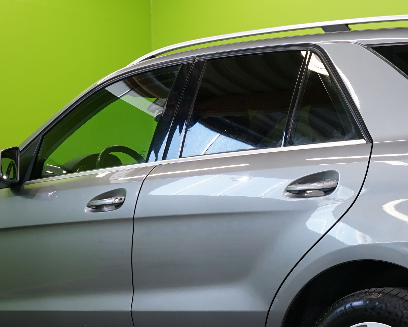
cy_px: 262
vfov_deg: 17.9
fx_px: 1026
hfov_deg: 22.3
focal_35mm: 85
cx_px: 310
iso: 400
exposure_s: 1/30
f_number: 6.3
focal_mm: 31
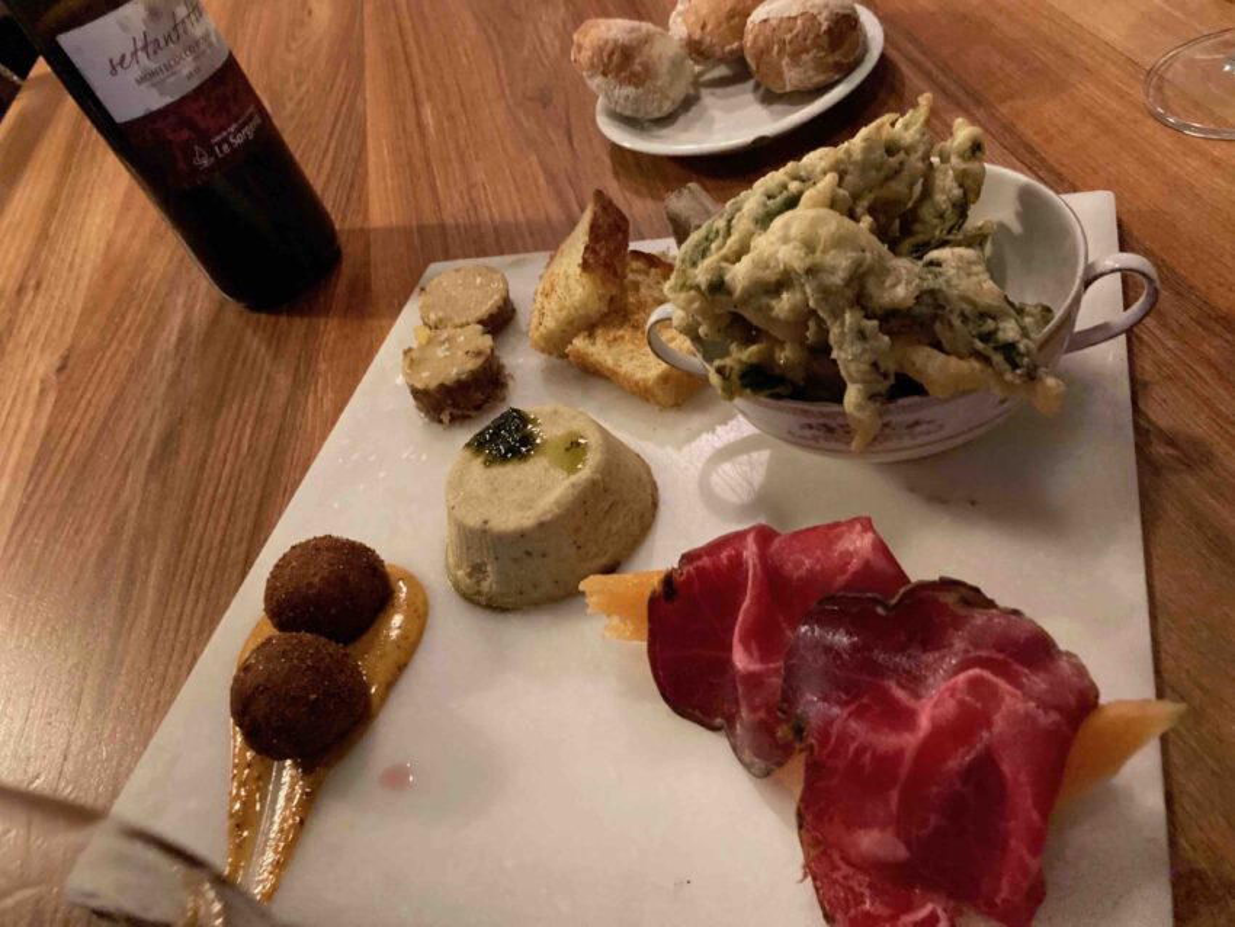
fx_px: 999
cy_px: 464
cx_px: 618
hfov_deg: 63.4
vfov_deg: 49.8
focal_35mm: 28
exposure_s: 1/25
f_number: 1.8
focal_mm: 3.99
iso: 500
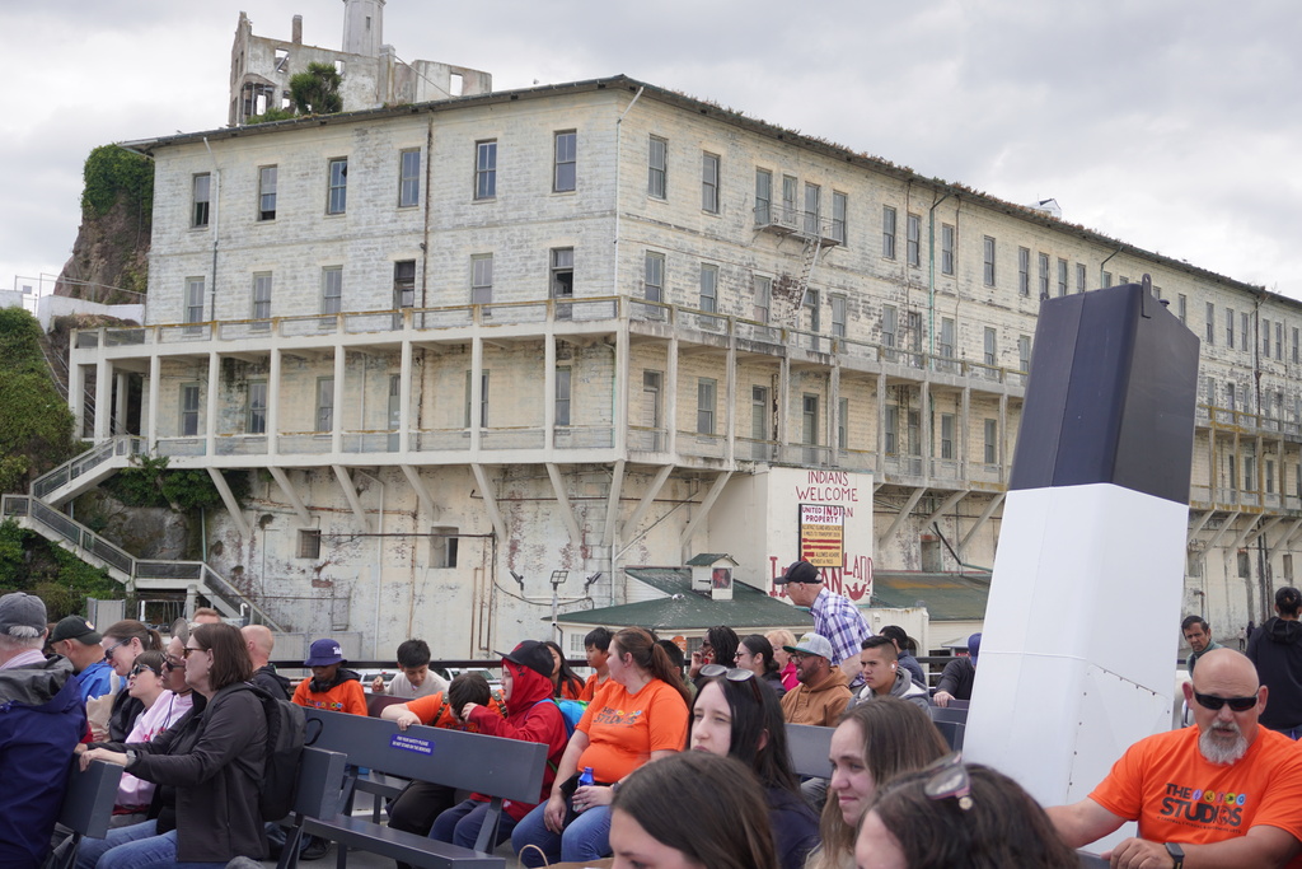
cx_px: 651
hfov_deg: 51.3
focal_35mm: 38
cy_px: 434
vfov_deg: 35.5
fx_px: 1356
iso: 100
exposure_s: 1/400
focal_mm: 25
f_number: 4.5
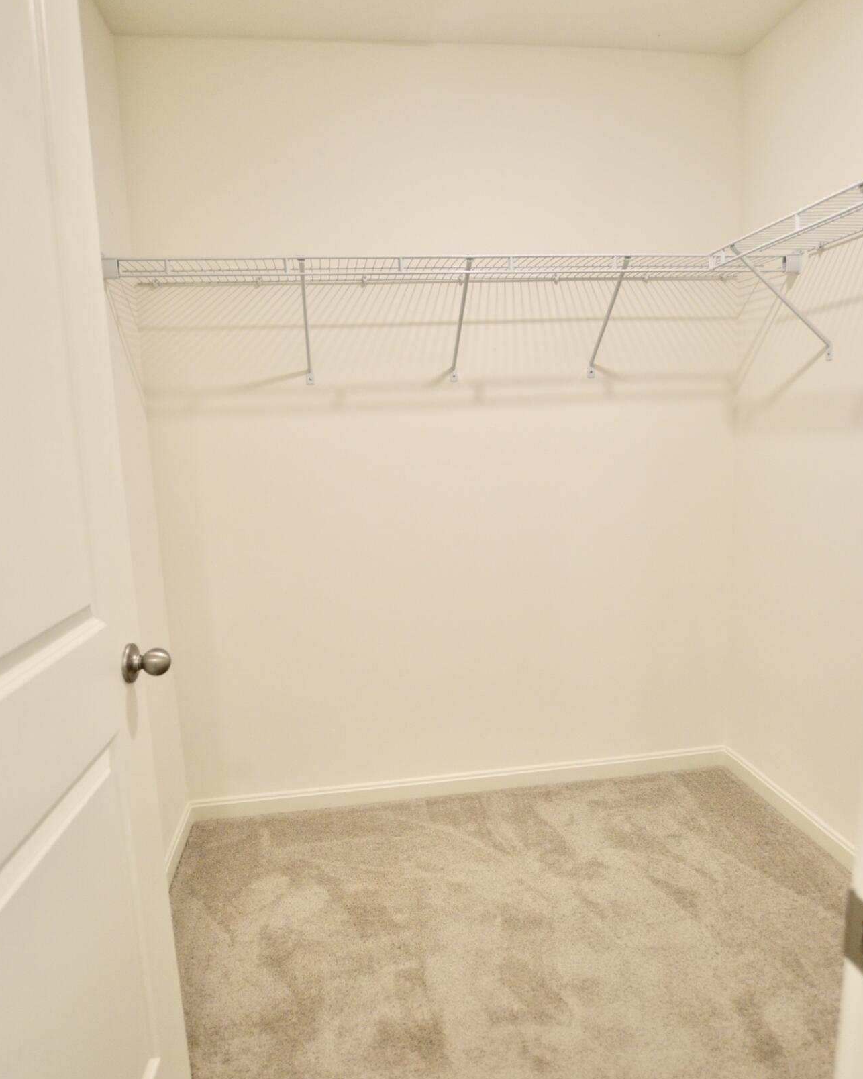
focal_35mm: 21
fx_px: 670
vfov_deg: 77.6
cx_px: 426
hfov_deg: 65.5
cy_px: 540
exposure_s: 1/60
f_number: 3.5
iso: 560
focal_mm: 12
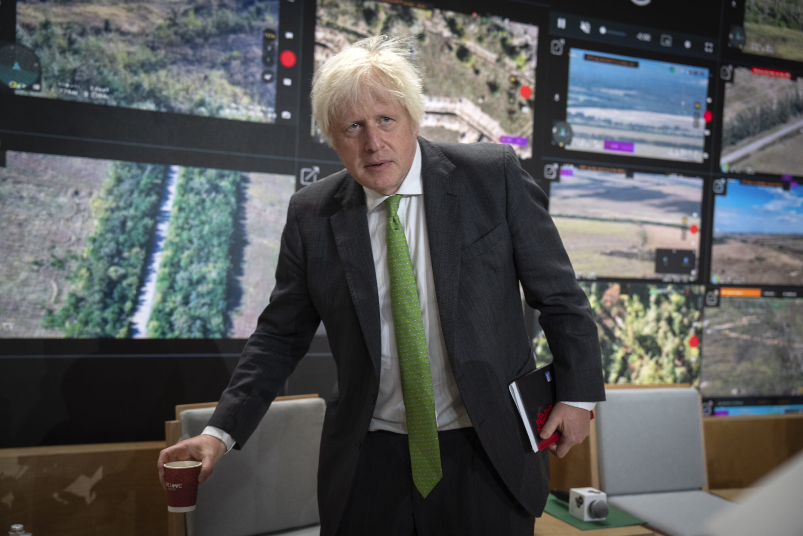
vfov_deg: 33.4
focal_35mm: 40
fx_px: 892
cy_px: 268
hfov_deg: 48.5
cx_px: 402
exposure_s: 1/250
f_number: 2.8
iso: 1250
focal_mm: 40
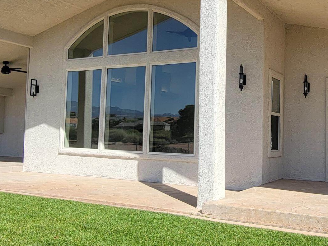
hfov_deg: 48.9
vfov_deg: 38.6
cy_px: 109
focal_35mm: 37
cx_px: 230
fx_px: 351
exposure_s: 1/1686
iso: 50
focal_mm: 2.2
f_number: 2.2
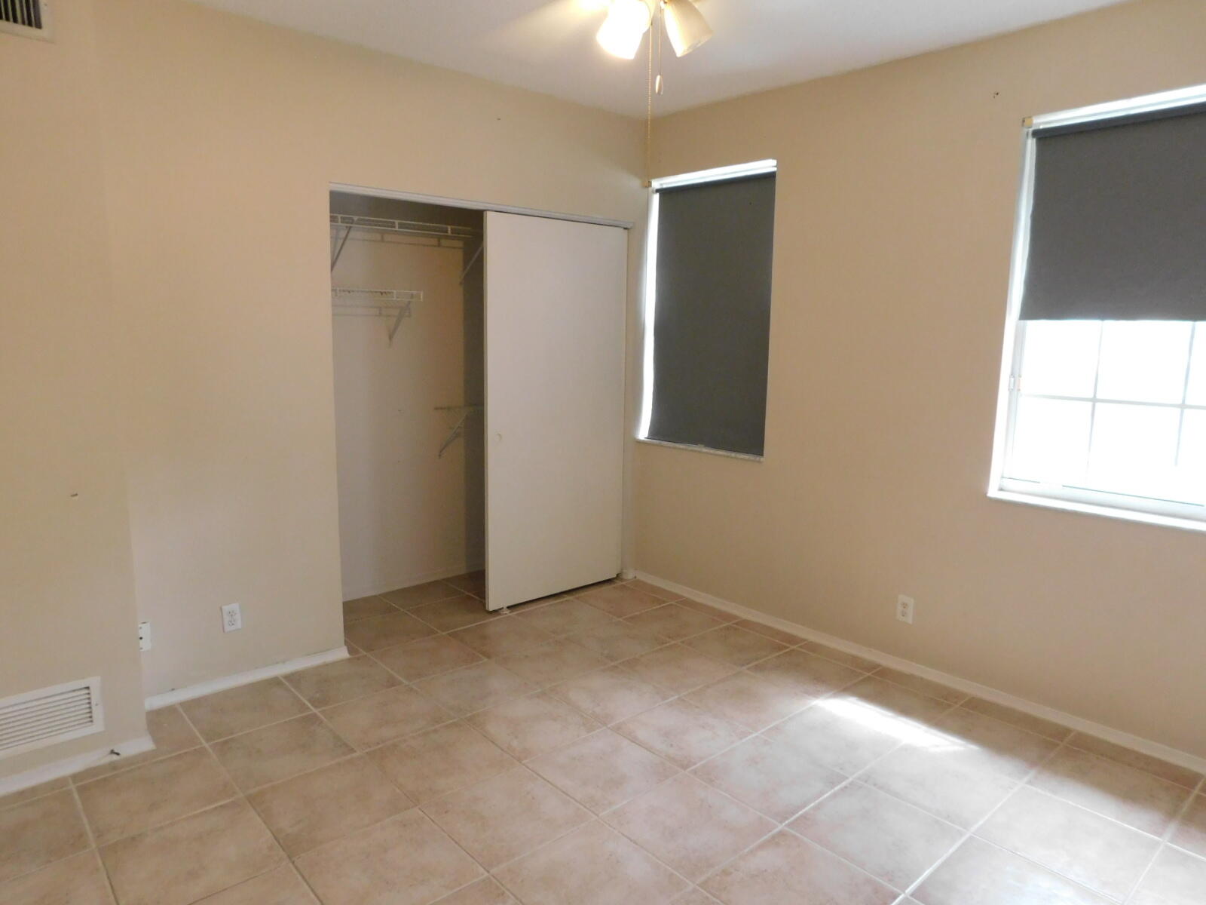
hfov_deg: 73.9
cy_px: 452
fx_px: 801
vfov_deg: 58.9
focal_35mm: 23
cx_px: 603
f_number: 3
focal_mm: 4
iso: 400
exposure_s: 1/30
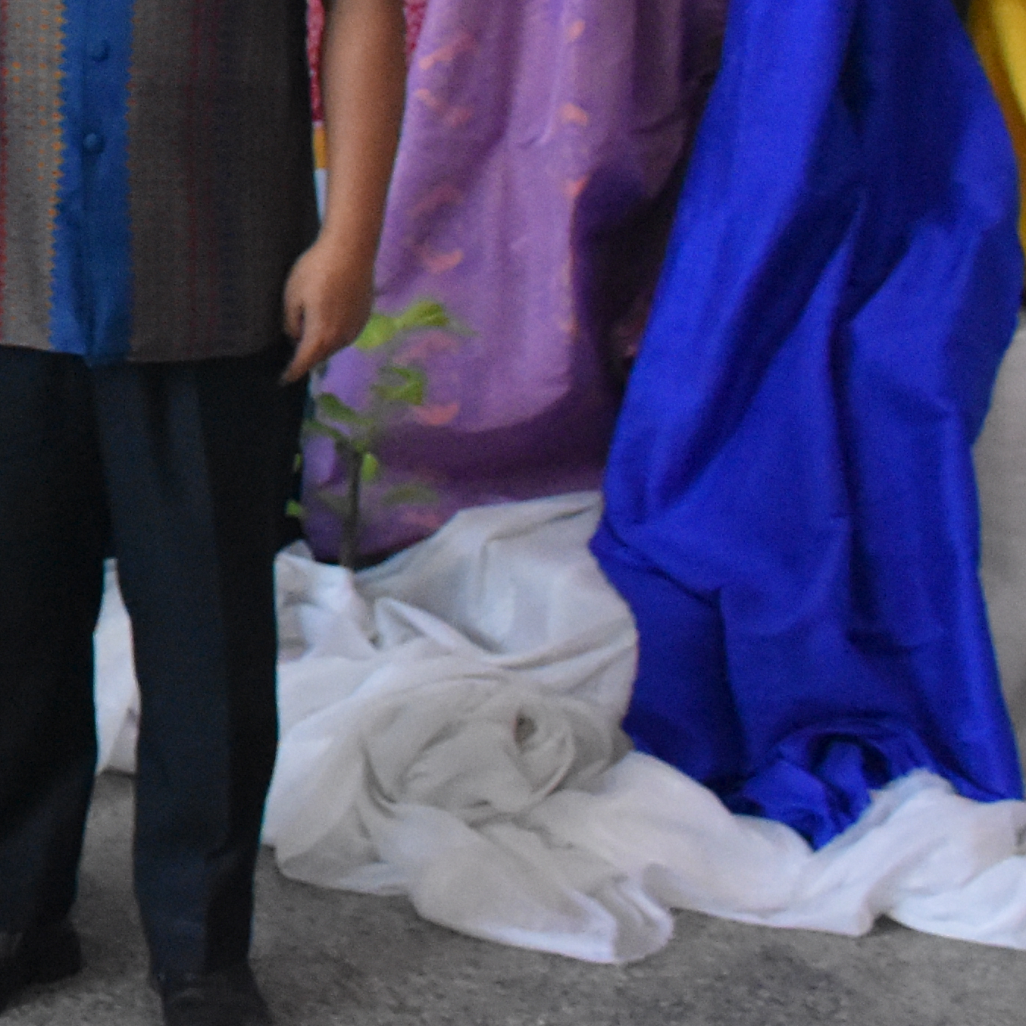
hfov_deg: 13.9
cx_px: -737
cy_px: -217
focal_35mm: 113
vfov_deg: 14.9
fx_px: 3789
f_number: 3.5
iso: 3600
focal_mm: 20
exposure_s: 1/60
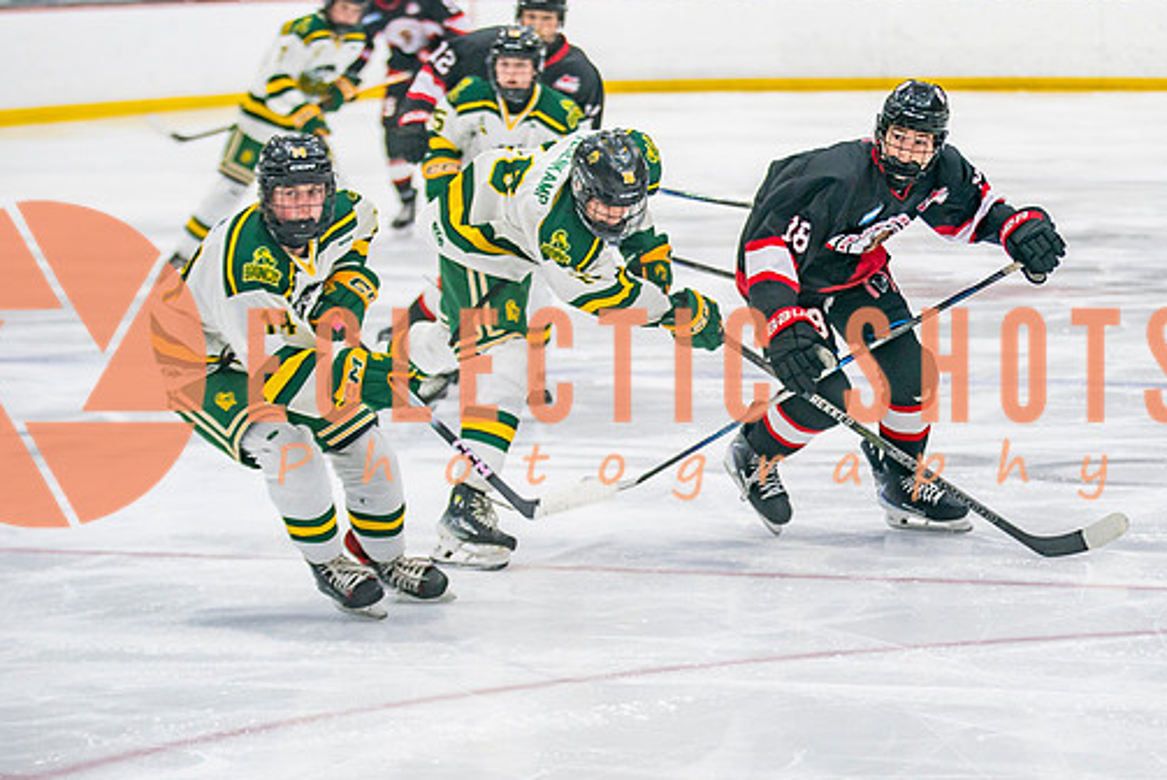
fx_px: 5416
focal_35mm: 167
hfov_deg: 12.3
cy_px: 330
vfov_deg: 8.2
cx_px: 819
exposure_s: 1/640
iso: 1000
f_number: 2.8
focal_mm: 102
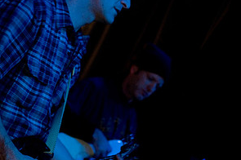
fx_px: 796
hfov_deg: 17.2
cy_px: 96
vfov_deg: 11.5
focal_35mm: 119
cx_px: 121
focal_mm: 52
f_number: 2.8
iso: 800
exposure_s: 1/50
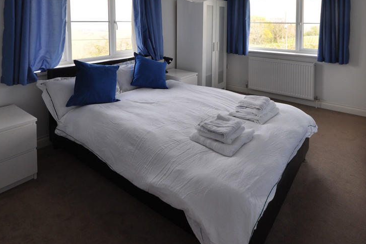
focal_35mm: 21
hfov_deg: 81.2
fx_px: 213
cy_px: 76
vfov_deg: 57.7
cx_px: 186
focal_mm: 10
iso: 280
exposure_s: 1/125
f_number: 5.6
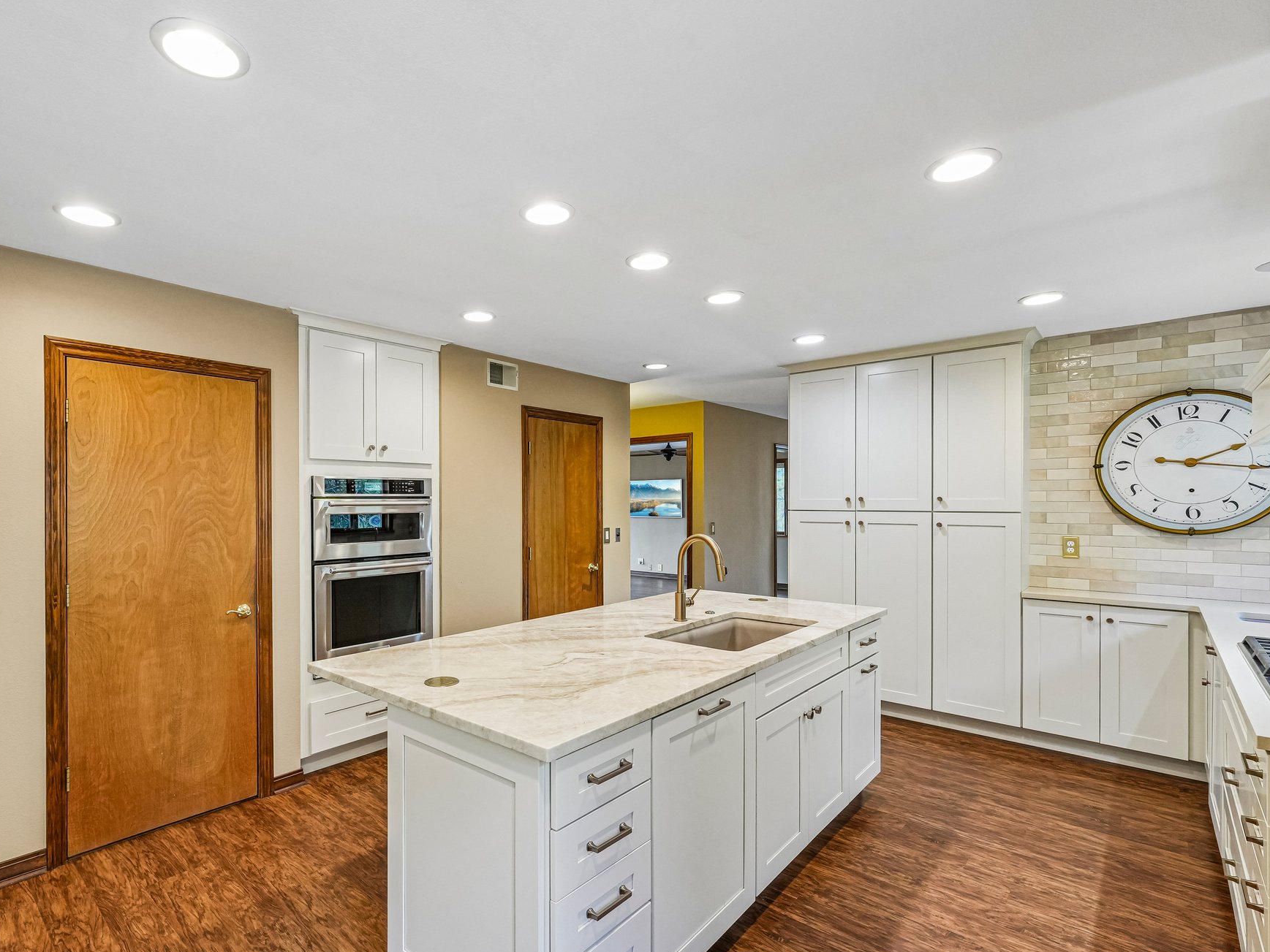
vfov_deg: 74.7
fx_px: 624
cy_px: 485
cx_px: 540
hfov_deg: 90.4
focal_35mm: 17
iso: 800
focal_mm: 10
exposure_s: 1/8
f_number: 8
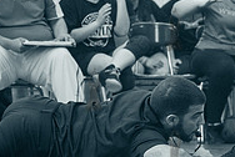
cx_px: 335
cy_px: 89
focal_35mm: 253
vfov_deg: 5.5
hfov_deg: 8.0
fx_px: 1654
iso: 5000
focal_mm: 80
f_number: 3.5
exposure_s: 1/400
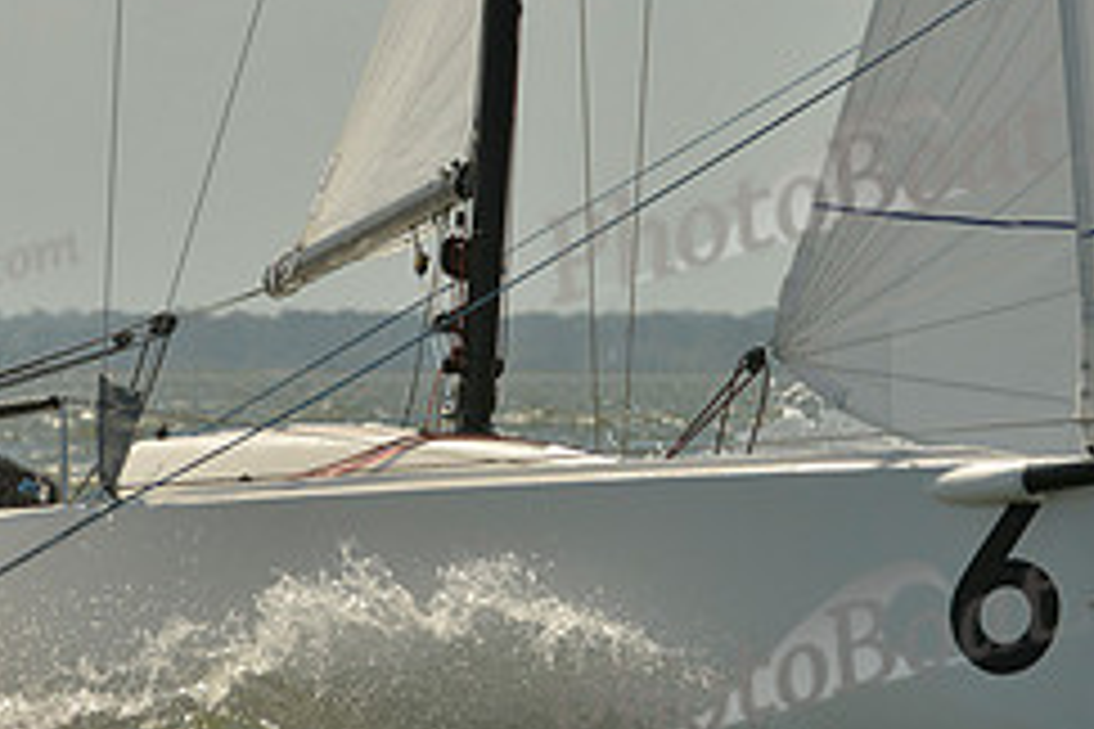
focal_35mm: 478
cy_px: 484
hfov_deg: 4.3
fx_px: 14525
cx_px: 315
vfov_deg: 2.9
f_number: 9
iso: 280
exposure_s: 1/1600
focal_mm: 200
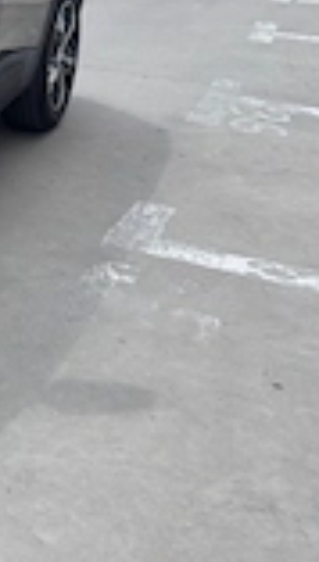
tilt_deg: -13.1
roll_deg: -4.0
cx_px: -129
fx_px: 1076
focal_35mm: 72
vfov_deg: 28.3
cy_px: 64
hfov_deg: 15.8
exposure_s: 1/2342
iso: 50
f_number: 1.6
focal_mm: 5.96
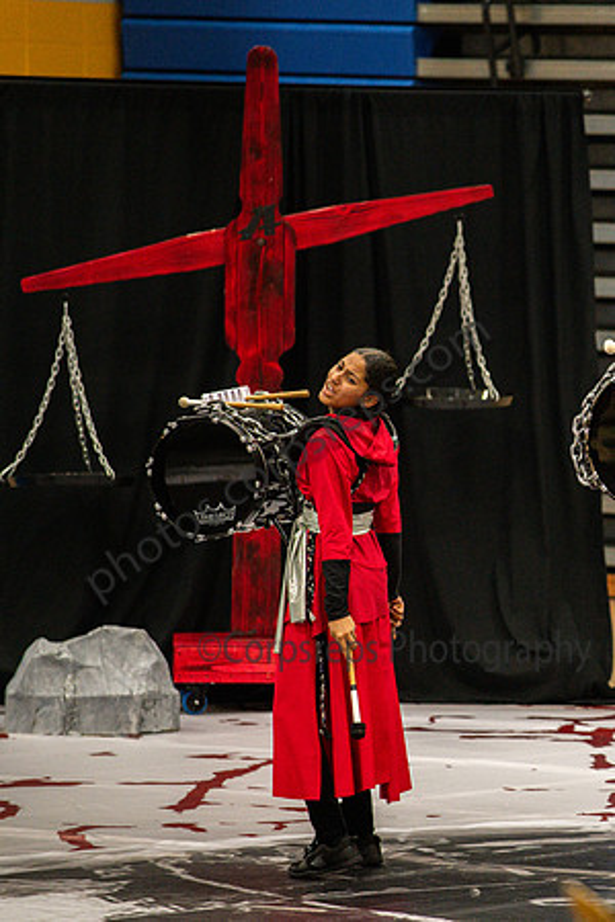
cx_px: 693
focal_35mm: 300
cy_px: 461
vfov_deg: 6.9
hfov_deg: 4.6
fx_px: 7690
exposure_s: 1/500
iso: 6400
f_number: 4
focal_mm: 200
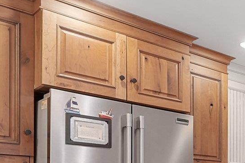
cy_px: 194
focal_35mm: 53
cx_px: 375
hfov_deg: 26.3
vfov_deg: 23.4
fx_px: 361
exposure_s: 1/20
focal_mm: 14
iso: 2000
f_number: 10
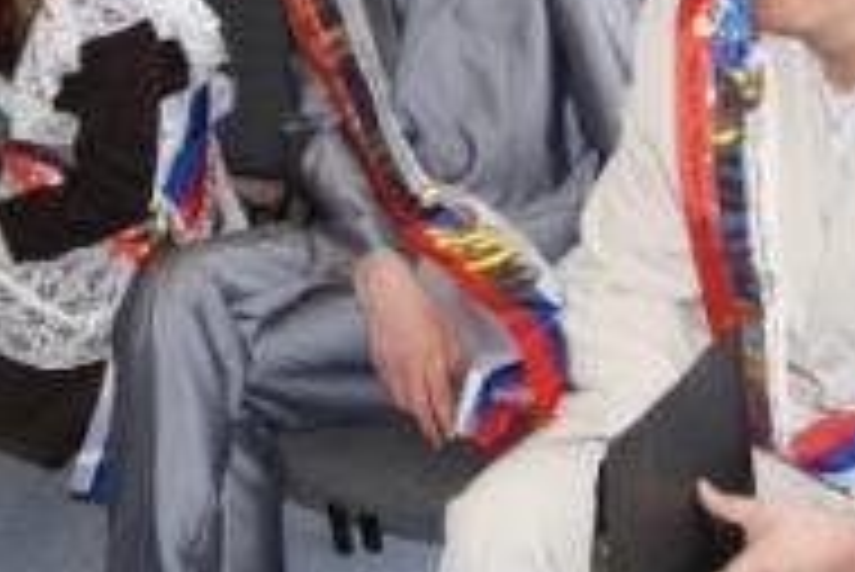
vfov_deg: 17.2
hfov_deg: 25.6
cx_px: 207
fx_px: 1854
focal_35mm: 78
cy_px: 27
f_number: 5.6
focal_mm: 22
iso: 400
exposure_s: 1/60
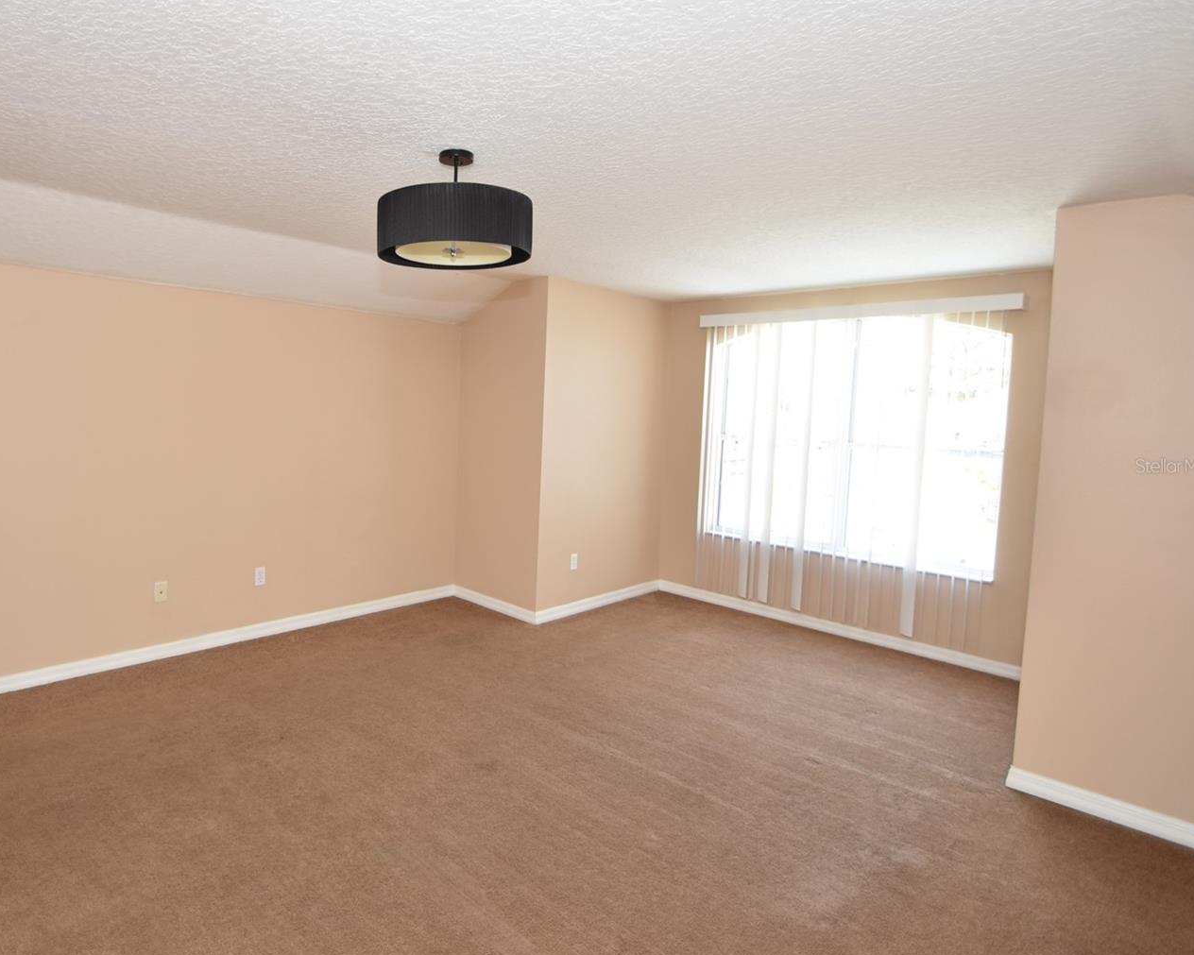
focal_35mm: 20
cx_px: 464
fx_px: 692
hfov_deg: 80.3
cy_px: 466
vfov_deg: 69.2
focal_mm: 11
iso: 220
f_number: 4
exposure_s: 1/60
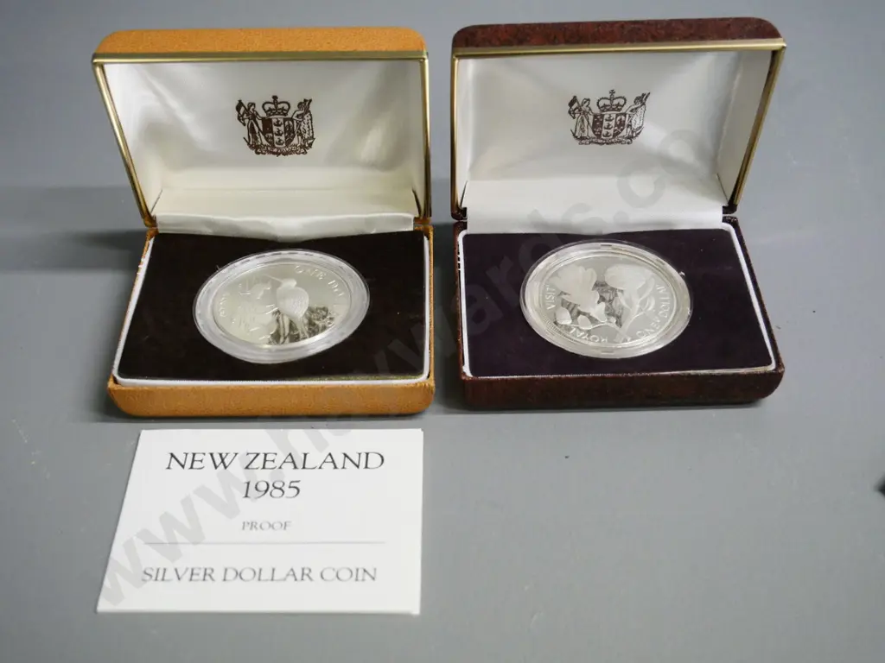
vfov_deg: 32.9
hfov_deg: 42.9
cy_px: 332
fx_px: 1125
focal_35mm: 44
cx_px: 442
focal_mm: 22
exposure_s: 1/160
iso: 3200
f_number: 5
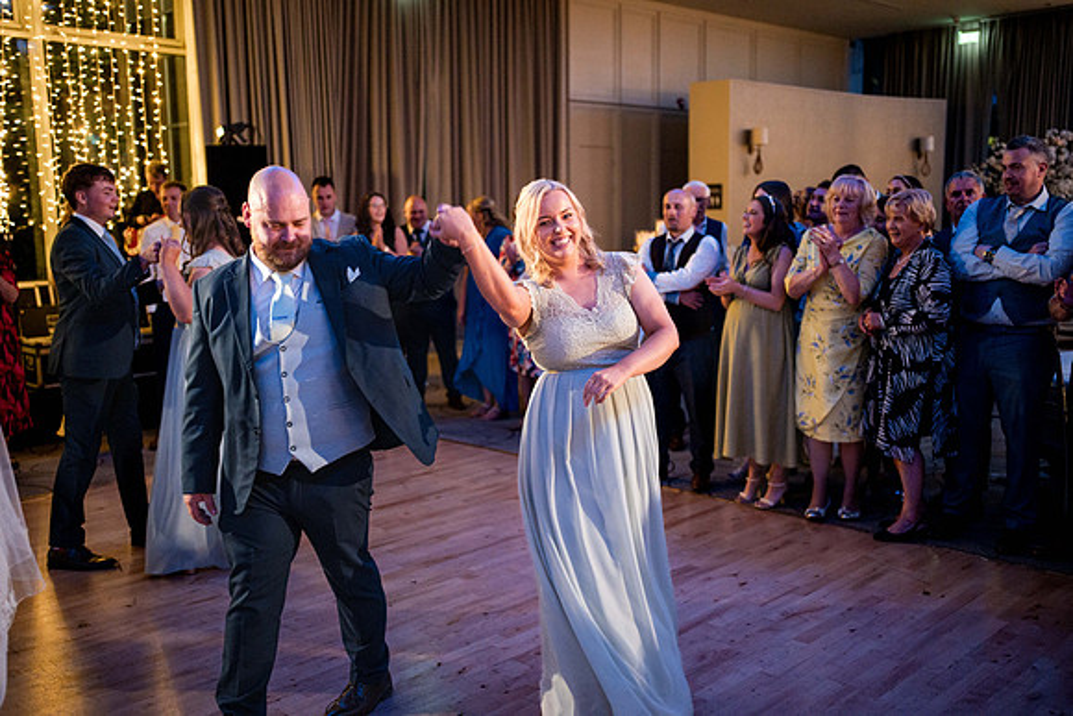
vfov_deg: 37.9
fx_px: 1043
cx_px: 536
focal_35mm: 35
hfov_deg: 54.4
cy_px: 358
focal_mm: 35
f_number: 1.8
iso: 4000
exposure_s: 1/250
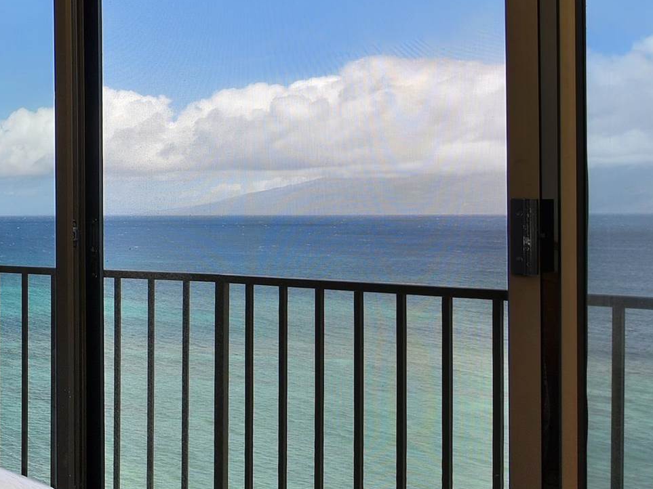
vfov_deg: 31.5
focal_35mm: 46
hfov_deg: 30.9
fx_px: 868
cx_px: -222
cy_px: 213
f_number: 5.6
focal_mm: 15
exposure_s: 1/125
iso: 110
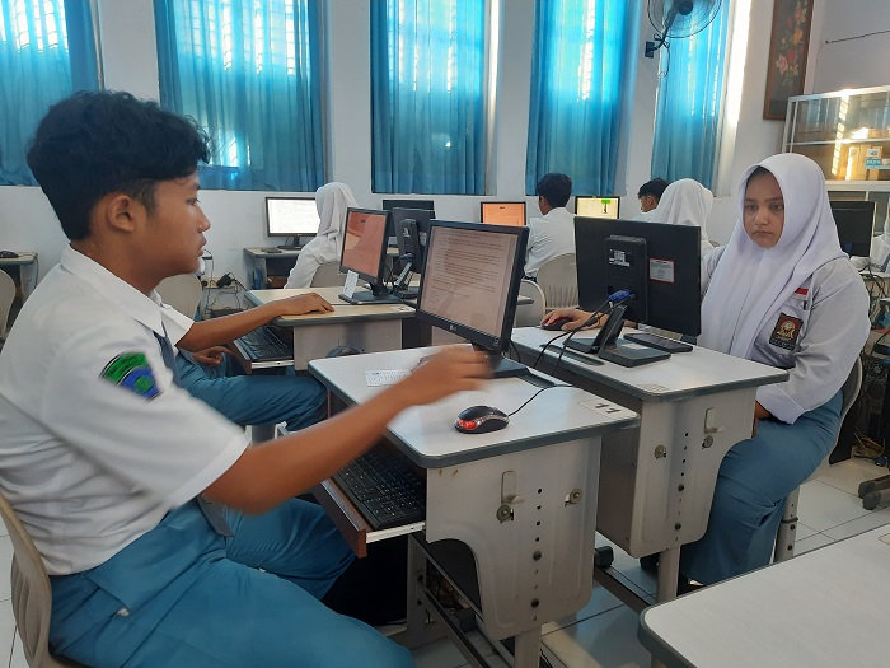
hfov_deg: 71.6
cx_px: 445
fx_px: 617
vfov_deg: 56.8
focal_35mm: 24
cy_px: 334
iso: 320
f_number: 1.8
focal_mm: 5.23
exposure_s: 1/25
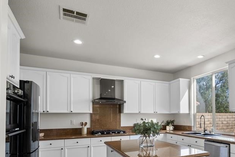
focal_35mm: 25
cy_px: 112
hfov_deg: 67.9
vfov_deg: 49.9
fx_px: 163
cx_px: 170
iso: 200
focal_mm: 15
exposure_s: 1/10
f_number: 10
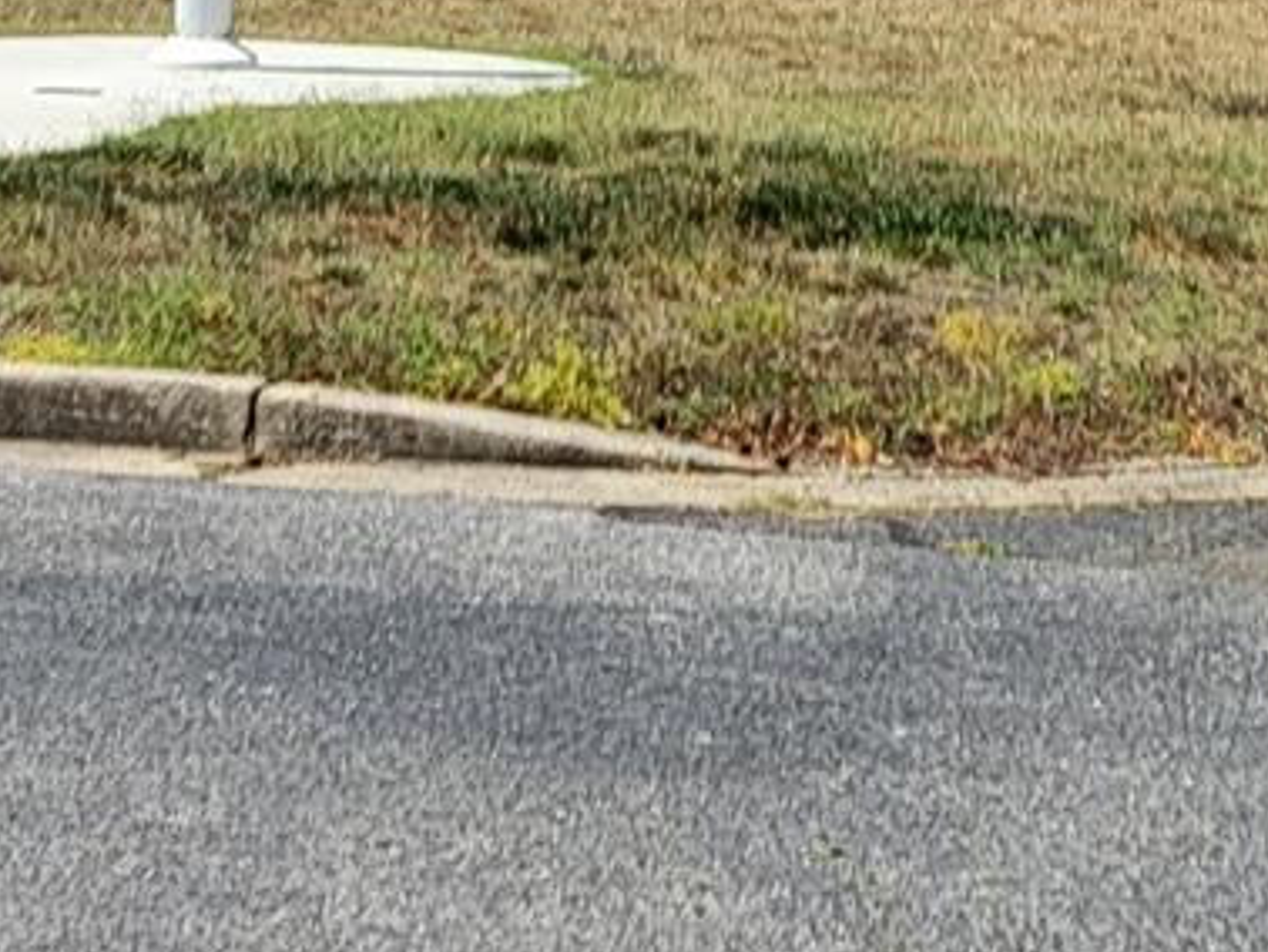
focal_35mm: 130
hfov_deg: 15.1
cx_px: 235
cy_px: -1388
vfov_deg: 9.9
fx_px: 4765
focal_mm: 6.7
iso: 16
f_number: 1.8
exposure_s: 1/1027
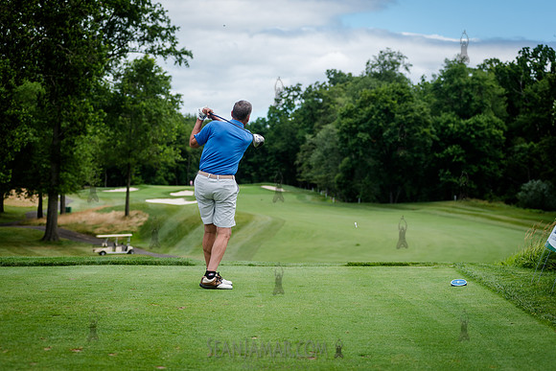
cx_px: 278
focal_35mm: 86
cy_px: 186
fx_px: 1328
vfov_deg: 15.9
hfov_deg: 23.6
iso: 200
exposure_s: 1/1250
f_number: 4
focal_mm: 86
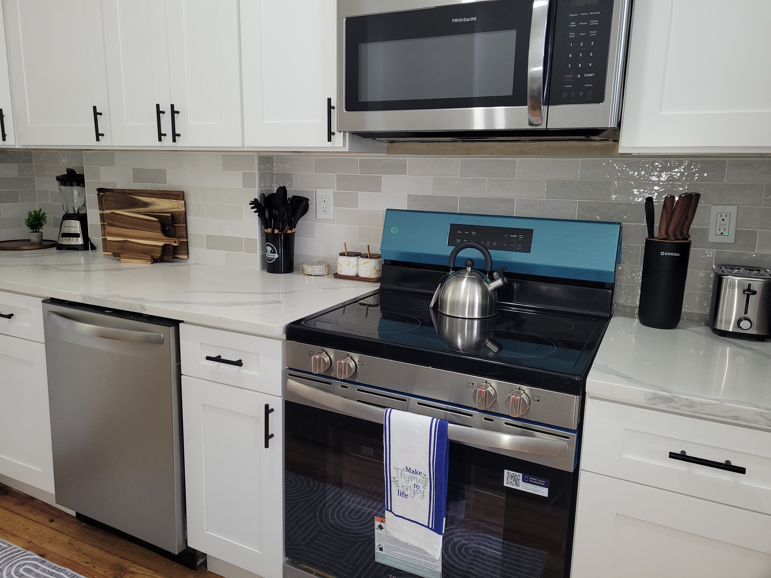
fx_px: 579
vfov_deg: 53.1
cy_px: 289
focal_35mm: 26
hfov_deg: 67.3
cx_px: 386
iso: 100
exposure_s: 1/24
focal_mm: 5.4
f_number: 1.8
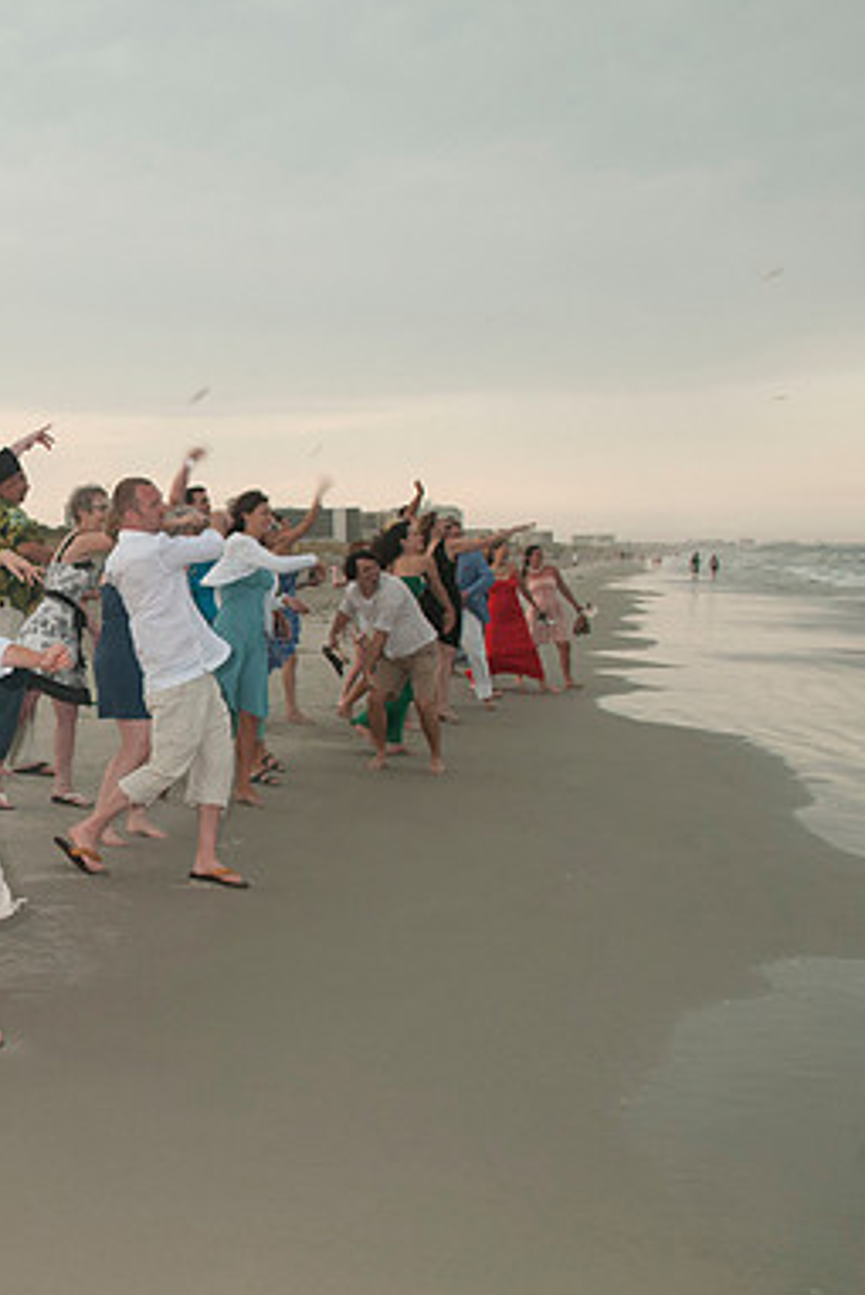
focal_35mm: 50
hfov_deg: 25.7
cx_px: 3
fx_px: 1800
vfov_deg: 39.6
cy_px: 649
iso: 400
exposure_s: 1/80
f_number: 8
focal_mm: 22
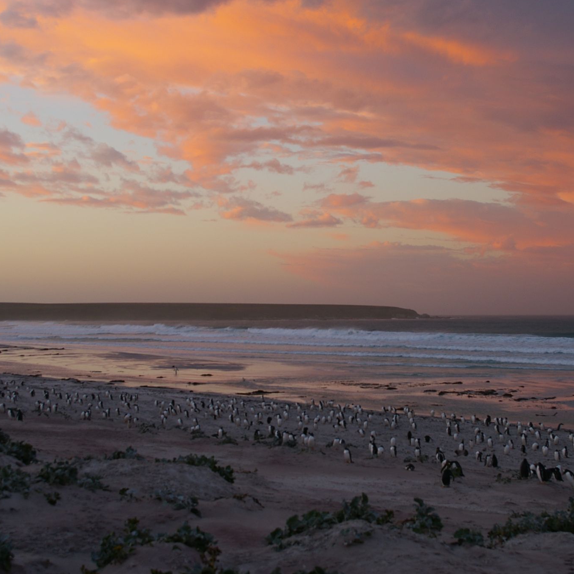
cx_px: 339
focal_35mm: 58
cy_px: 285
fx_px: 1088
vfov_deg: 29.6
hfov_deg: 29.5
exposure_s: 1/30
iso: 200
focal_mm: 30
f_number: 5.6
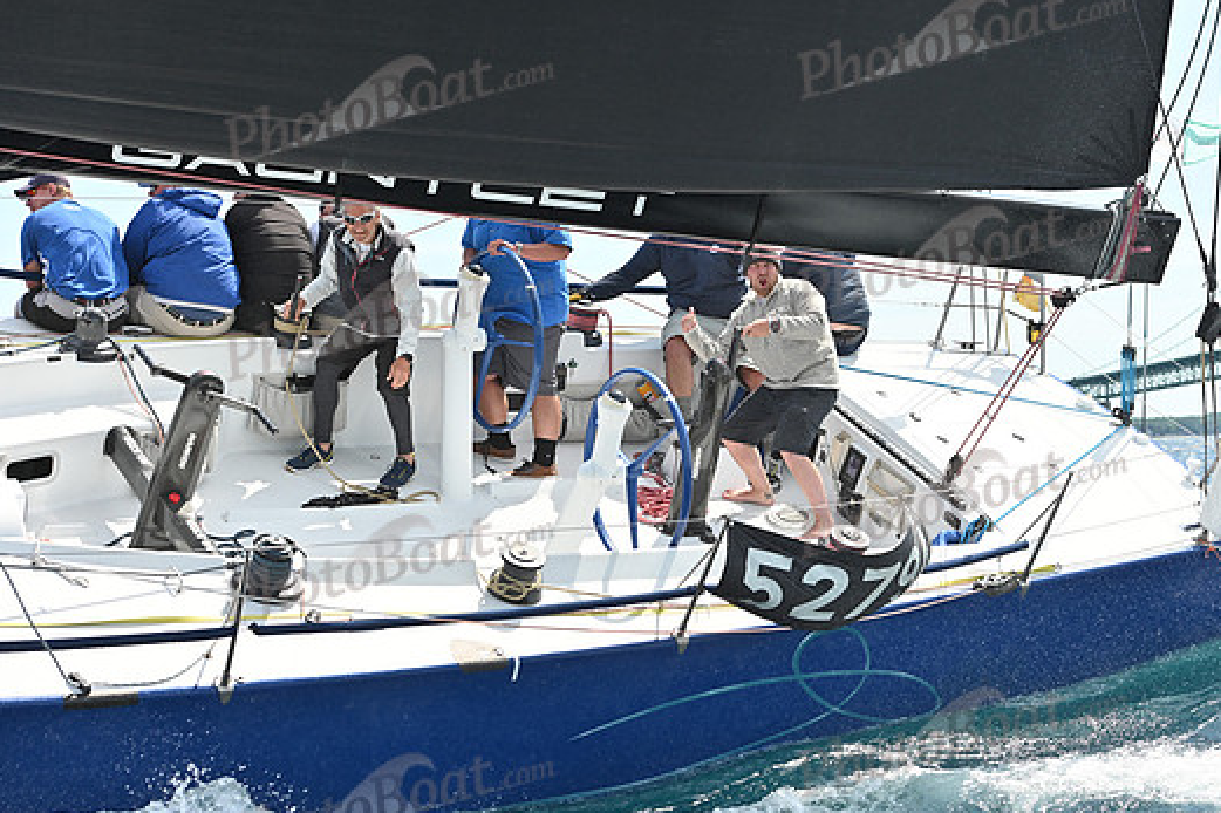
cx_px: 677
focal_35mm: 78
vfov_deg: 17.5
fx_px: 2645
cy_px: 409
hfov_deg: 26.0
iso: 320
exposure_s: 1/1250
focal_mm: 70
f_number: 5
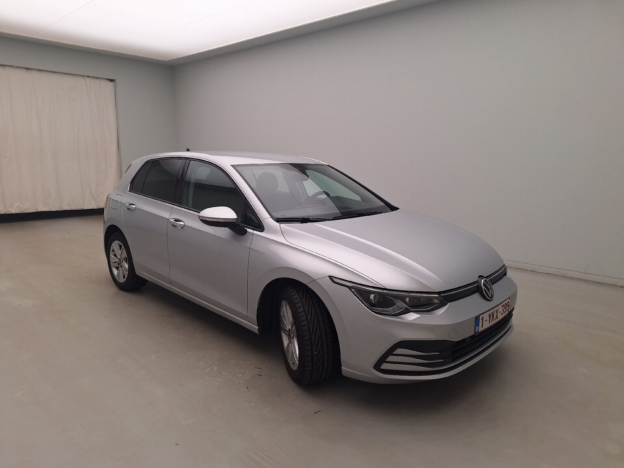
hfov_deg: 73.9
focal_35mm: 23
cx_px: 312
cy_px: 234
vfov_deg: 58.9
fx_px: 415
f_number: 1.8
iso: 40
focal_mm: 5.54
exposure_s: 1/189
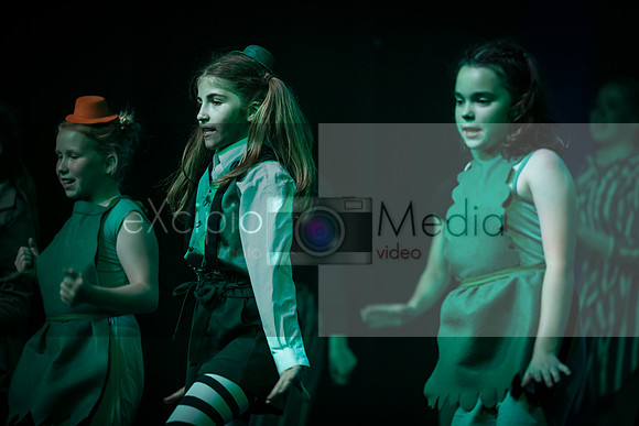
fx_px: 3840
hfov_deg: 9.5
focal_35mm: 216
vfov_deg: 6.4
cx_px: 307
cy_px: 230
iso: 3200
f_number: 2.8
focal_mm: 200
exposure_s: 1/250
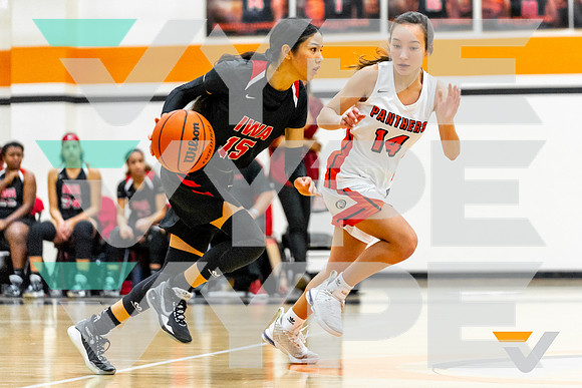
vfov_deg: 9.1
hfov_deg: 13.5
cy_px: 155
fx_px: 2453
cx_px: 376
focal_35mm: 152
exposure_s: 1/1250
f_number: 2.8
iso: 2000
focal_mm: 117
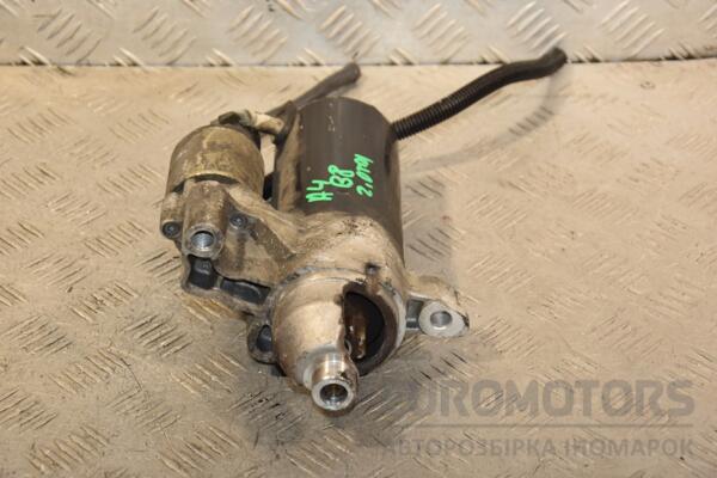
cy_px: 239
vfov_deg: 14.7
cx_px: 358
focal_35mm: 93
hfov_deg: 21.9
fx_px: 1852
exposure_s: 1/200
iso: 800
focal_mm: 62
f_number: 5.6
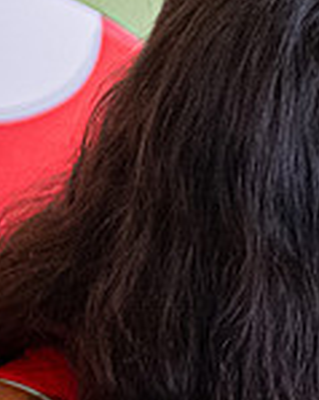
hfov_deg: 2.7
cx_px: 508
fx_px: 6793
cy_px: 406
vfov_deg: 3.4
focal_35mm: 575
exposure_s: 1/60
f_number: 2.8
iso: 3200
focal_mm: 71.5
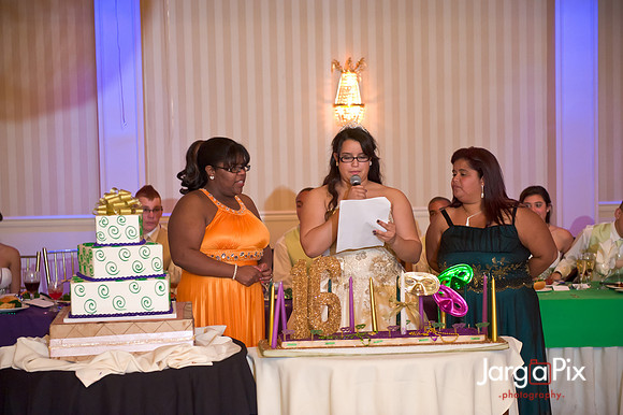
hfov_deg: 28.9
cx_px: 312
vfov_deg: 19.4
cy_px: 208
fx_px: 1211
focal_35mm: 70
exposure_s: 1/125
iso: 3200
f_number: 3.2
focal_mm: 70
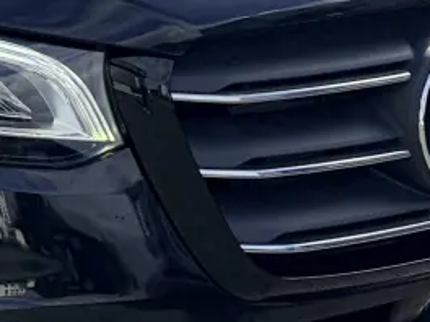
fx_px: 2348
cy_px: -255
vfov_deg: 7.6
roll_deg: +1.3
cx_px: -458
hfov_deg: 9.7
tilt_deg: -1.6
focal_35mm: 189
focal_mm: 5.96
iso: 64
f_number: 1.6
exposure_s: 1/4065
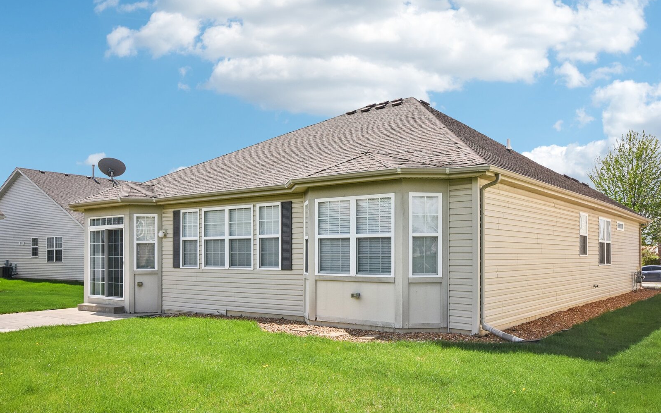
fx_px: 558
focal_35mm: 31
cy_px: 215
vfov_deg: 40.6
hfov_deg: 61.2
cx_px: 334
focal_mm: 20
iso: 500
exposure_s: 1/1250
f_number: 8
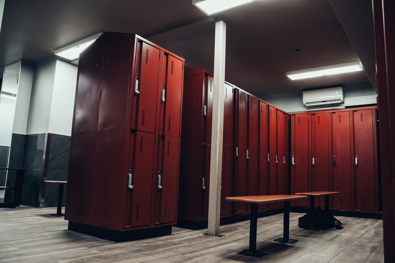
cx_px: 198
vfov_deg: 46.4
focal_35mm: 28
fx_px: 307
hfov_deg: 65.5
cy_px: 132
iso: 1600
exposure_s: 1/125
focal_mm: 28
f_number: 5
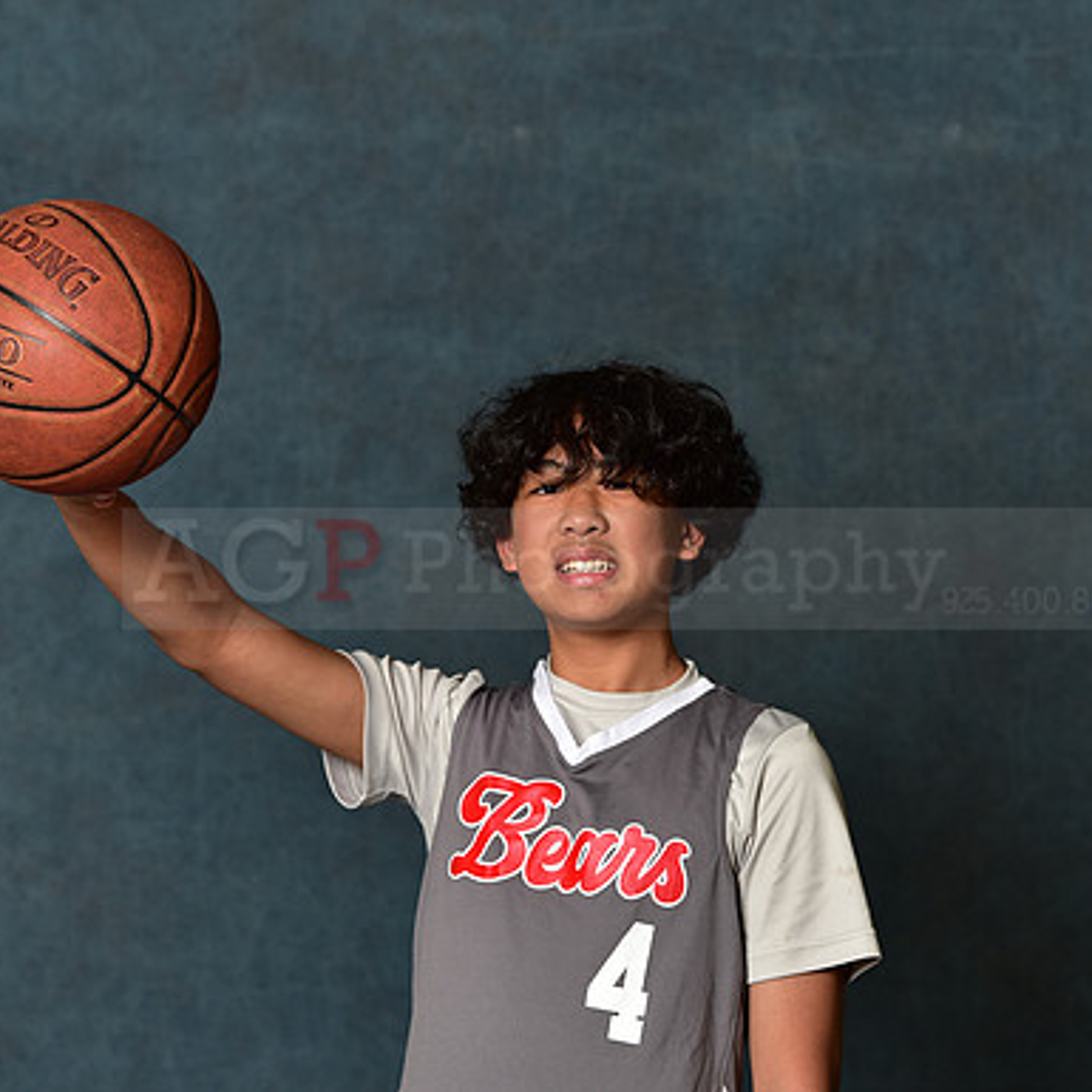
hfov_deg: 10.1
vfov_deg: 10.1
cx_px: 598
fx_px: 6174
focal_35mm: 173
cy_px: 546
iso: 200
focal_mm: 135
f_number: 4.5
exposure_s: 1/160
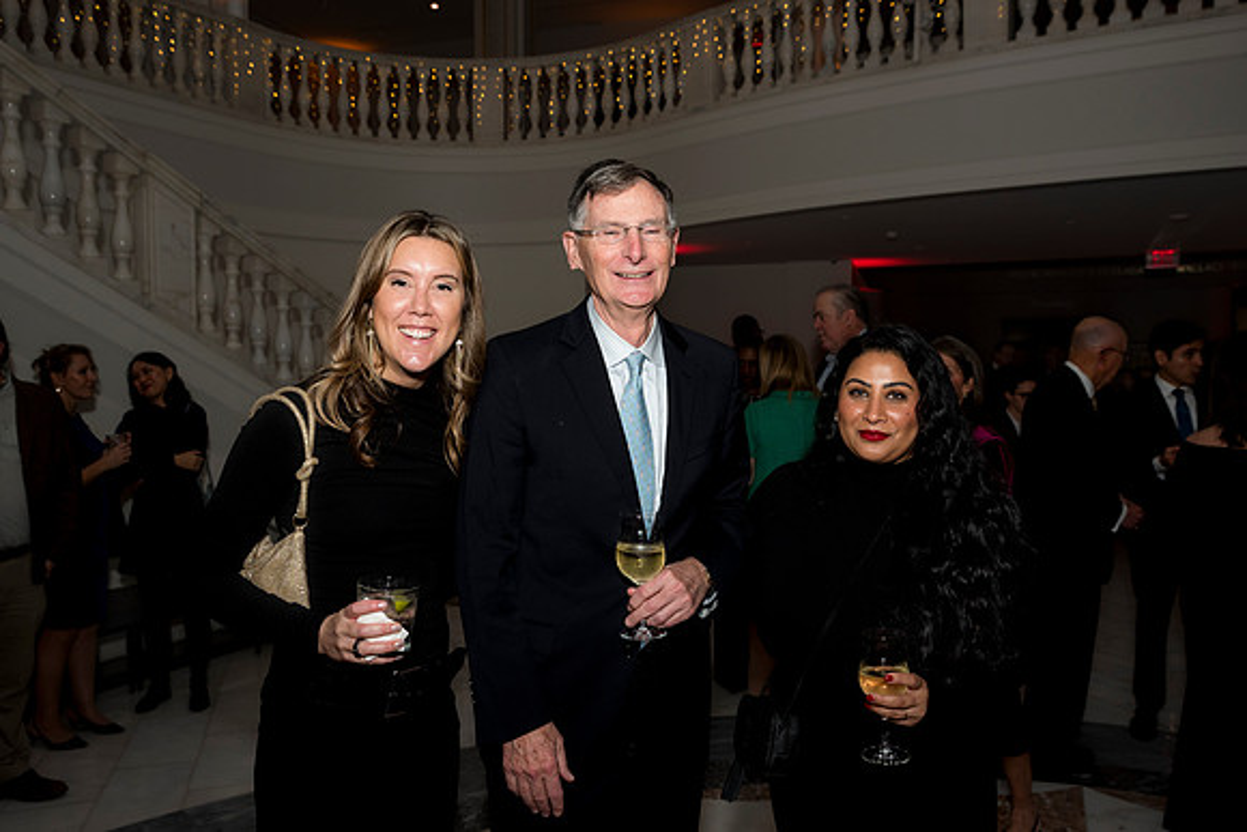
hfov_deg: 62.2
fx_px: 1033
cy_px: 416
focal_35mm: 30
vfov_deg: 43.9
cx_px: 624
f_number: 5
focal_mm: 29
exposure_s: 1/125
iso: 800
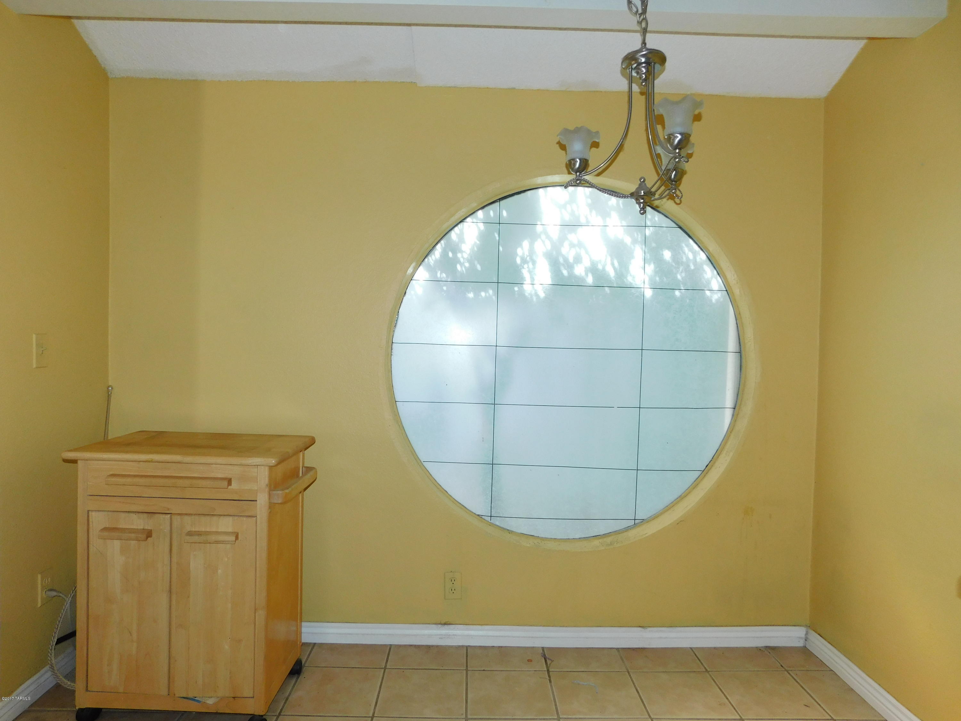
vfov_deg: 58.9
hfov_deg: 73.9
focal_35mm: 23
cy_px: 360
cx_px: 480
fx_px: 639
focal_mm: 4
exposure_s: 1/30
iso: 160
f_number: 3
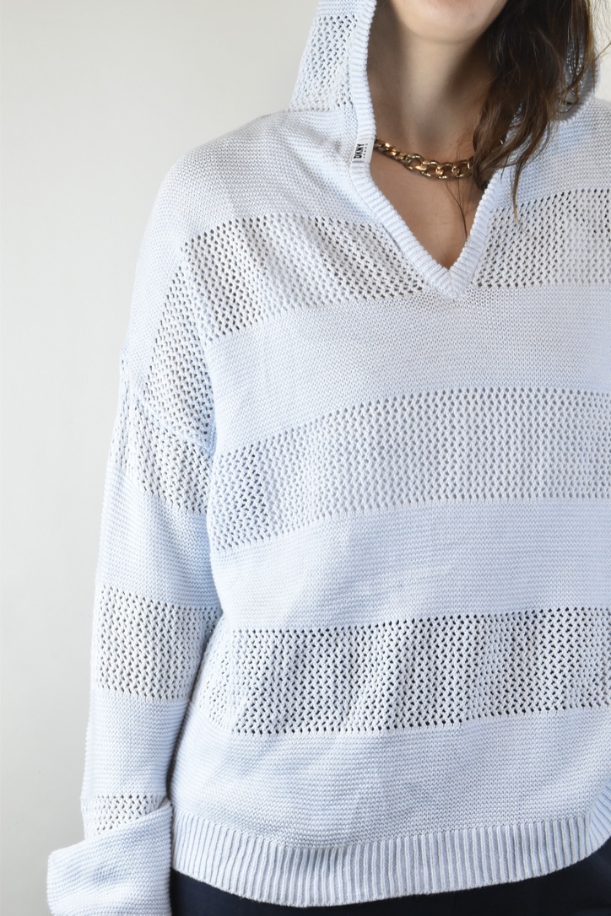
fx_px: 2100
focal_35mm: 82
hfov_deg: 16.6
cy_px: 458
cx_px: 306
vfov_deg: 24.6
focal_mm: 55
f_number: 16
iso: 1600
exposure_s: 1/60
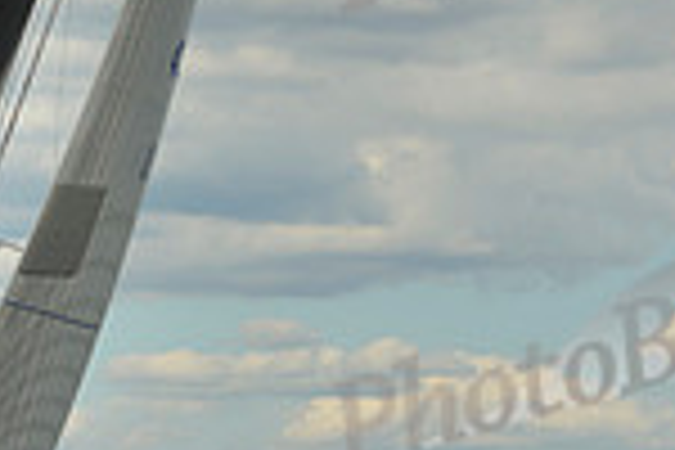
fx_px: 5062
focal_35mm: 270
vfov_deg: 5.0
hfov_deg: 7.6
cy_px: -274
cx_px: 101
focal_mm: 70
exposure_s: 1/1000
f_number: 8
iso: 200
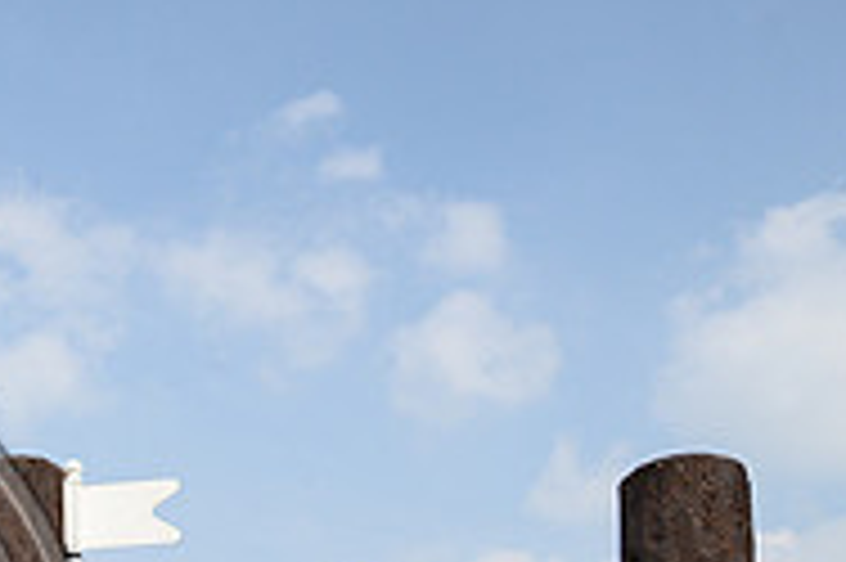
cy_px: 674
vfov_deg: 17.5
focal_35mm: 74
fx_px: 1737
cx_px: -414
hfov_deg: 22.5
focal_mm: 24
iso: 560
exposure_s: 1/3200
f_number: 5.6
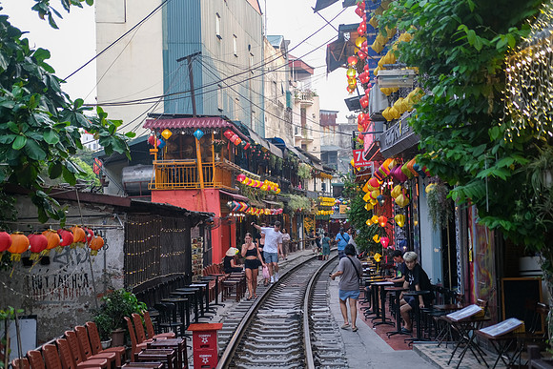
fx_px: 814
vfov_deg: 25.5
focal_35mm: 53
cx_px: 276
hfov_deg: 37.5
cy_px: 184
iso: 160
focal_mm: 35
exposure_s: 1/340
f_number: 2
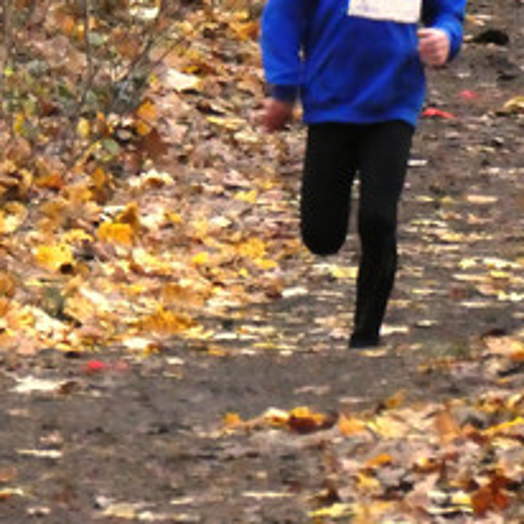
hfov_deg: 0.9
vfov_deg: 0.9
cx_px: 463
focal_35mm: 2055
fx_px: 35194
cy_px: -209
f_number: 6.4
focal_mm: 129
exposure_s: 1/125
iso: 1600
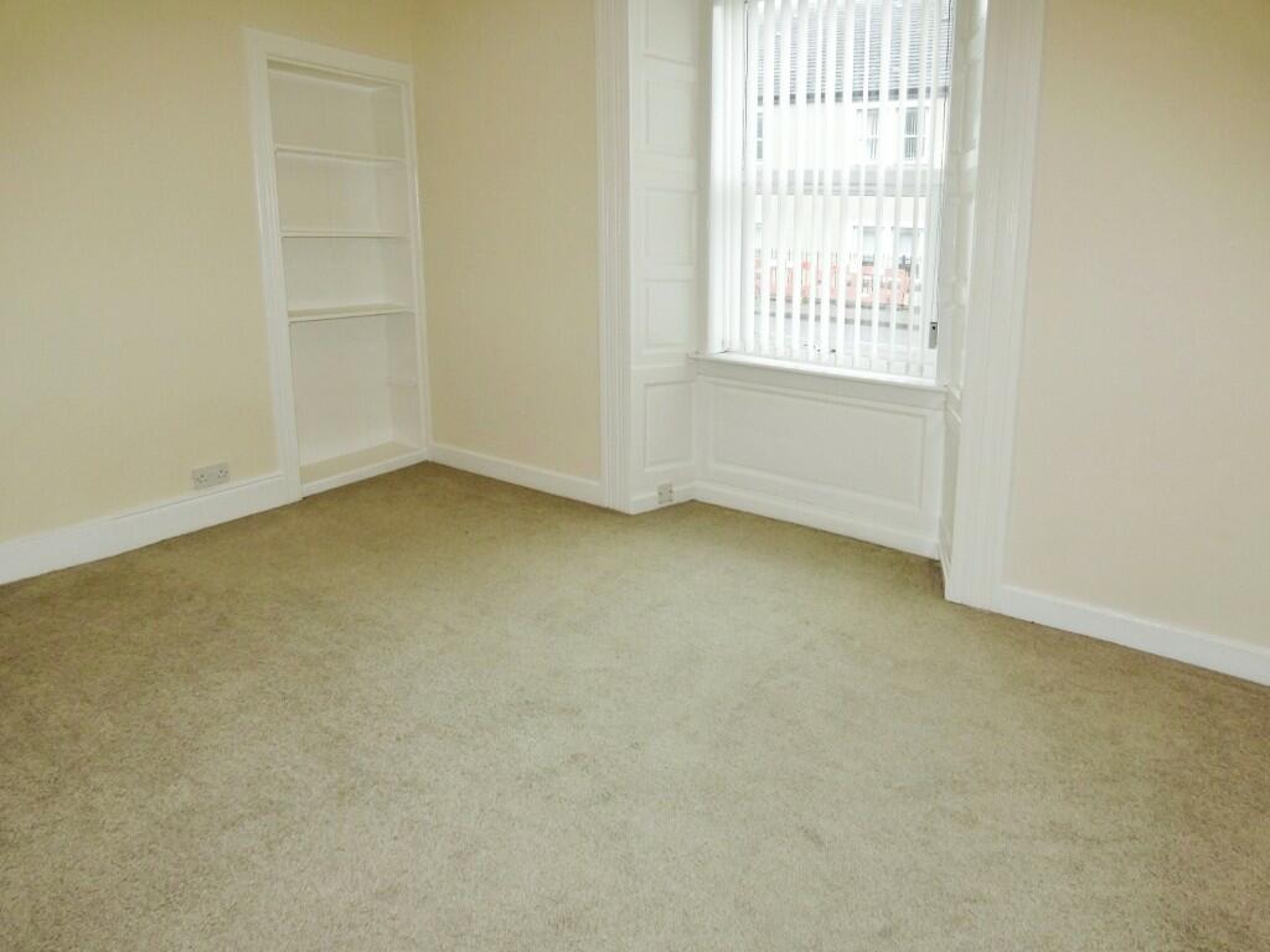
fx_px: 734
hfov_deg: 81.7
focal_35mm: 20
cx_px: 635
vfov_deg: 66.0
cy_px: 476
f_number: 2.8
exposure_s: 1/60
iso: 80
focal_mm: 3.6
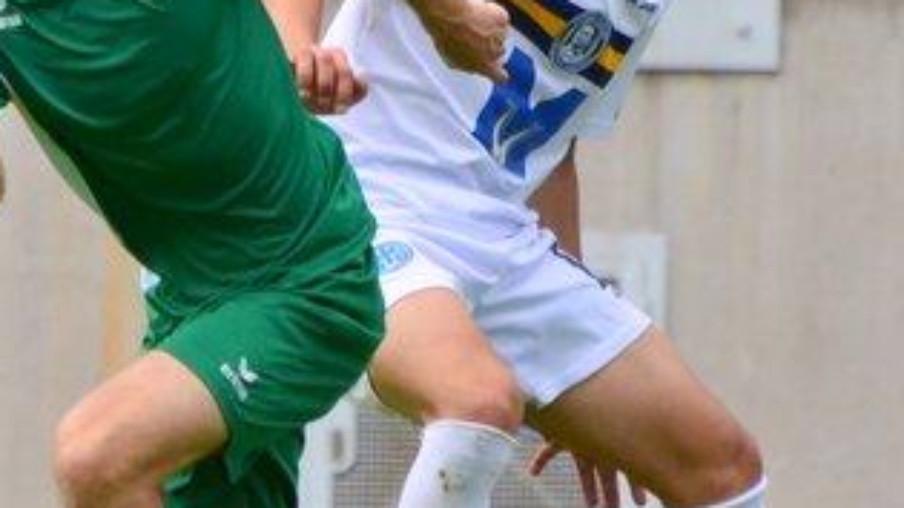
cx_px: 273
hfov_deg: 1.6
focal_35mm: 1349
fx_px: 32328
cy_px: 257
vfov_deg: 0.9
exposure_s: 1/2500
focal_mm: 300
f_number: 6.3
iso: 1000
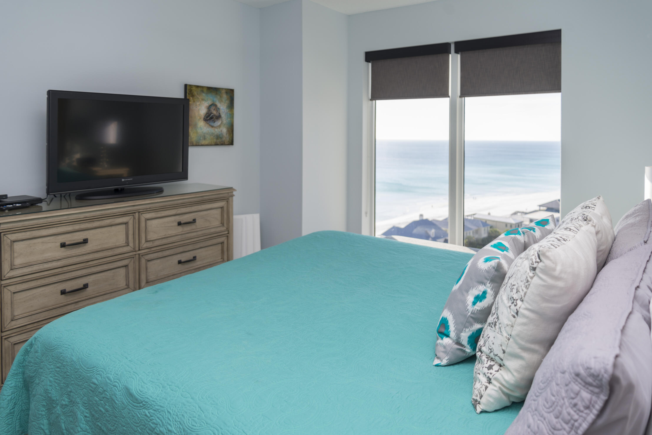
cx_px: 326
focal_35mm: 24
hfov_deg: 73.7
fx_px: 435
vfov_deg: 53.2
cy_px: 218
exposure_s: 1/250
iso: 125
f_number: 3.5
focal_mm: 24
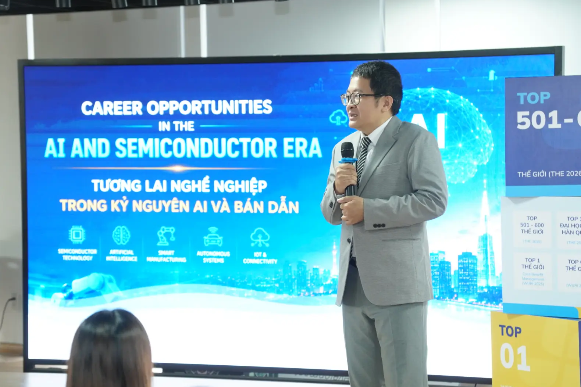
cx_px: 282
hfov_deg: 19.0
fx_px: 1736
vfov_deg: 12.7
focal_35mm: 108
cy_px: 207
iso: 1000
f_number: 3.2
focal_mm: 59
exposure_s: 1/100
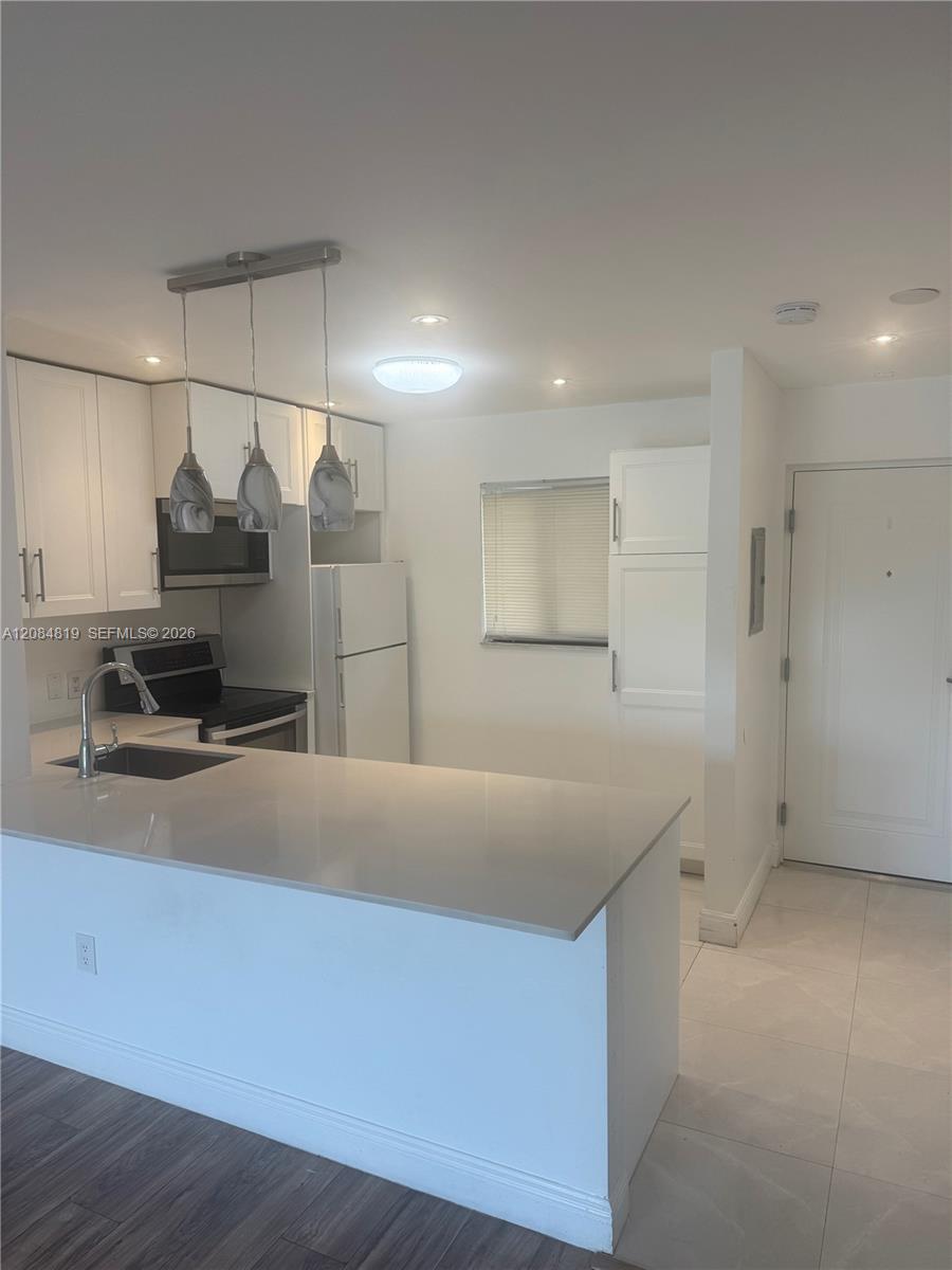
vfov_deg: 71.6
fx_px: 880
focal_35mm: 24
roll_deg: +0.9
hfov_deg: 56.8
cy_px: 635
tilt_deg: -3.6
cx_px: 476
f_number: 1.78
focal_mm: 6.76
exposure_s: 1/120
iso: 80
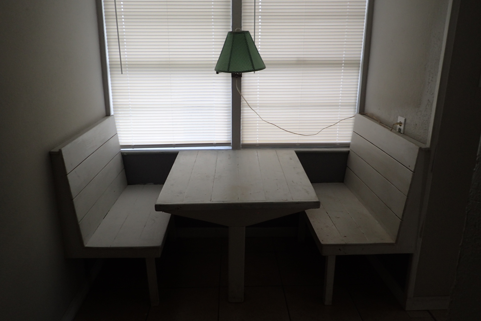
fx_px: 361
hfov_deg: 67.4
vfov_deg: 47.9
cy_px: 151
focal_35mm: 27
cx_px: 239
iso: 100
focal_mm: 4.5
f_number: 2
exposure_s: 1/100
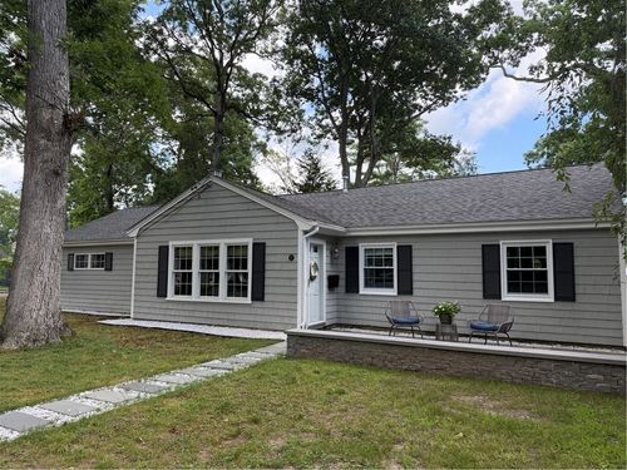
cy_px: 235
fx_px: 435
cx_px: 314
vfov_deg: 56.8
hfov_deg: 71.6
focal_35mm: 24
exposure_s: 1/708
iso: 100
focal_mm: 6.76
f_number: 1.78
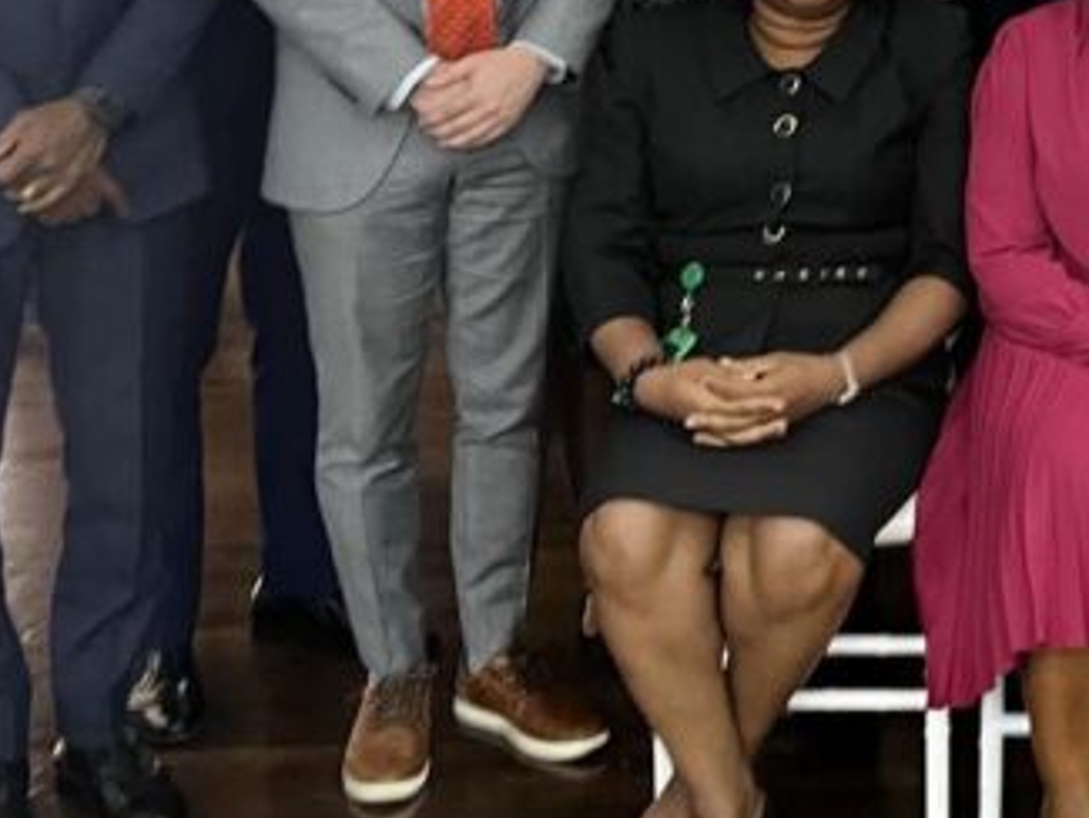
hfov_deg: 21.3
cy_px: -158
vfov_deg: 17.2
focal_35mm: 82
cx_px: 1464
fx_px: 2581
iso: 250
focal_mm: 5.1
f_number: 1.6
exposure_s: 1/50
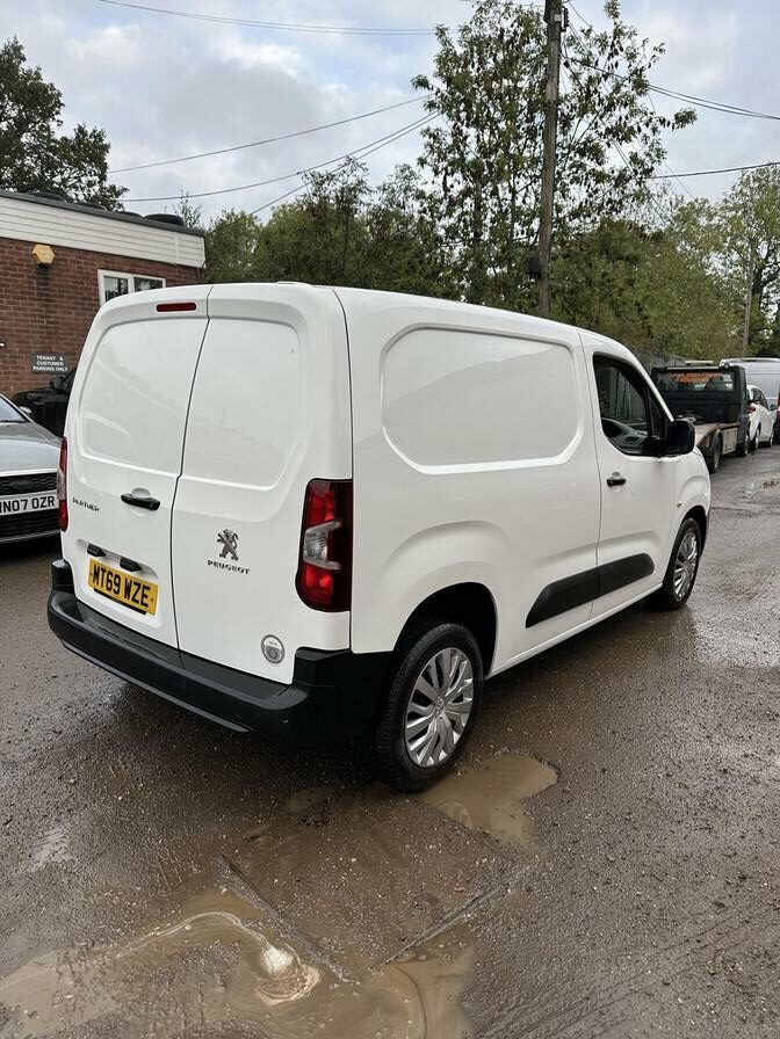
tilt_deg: -10.5
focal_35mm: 24
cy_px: 520
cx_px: 390
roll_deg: +0.3
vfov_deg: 71.6
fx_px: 721
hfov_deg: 56.8
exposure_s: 1/529
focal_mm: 6.86
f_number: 1.78
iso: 80
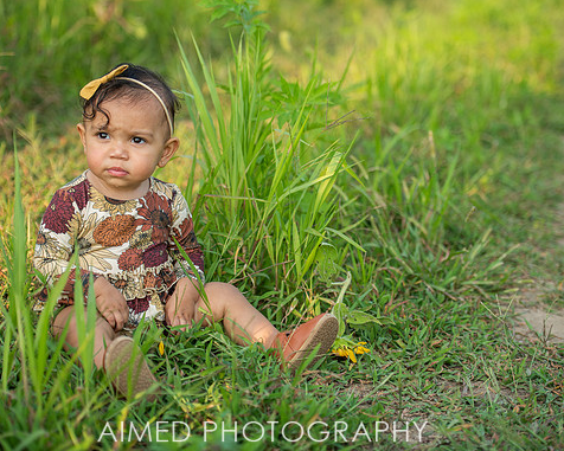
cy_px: 226
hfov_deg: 23.8
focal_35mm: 80
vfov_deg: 19.2
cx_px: 264
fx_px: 1336
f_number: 2.8
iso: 64
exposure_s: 1/640
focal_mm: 70
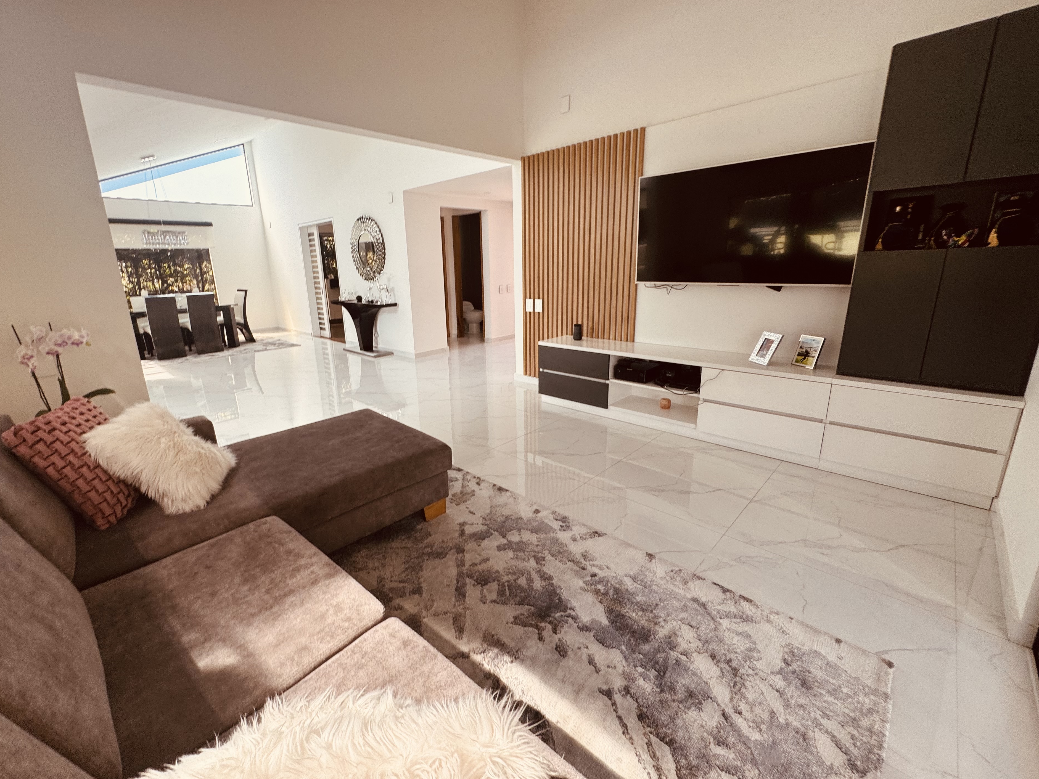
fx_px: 450
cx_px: 488
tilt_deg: -14.1
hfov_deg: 98.1
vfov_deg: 81.7
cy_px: 379
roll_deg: +0.8
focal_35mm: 15
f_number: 2.2
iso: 50
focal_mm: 2.22
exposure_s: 1/99
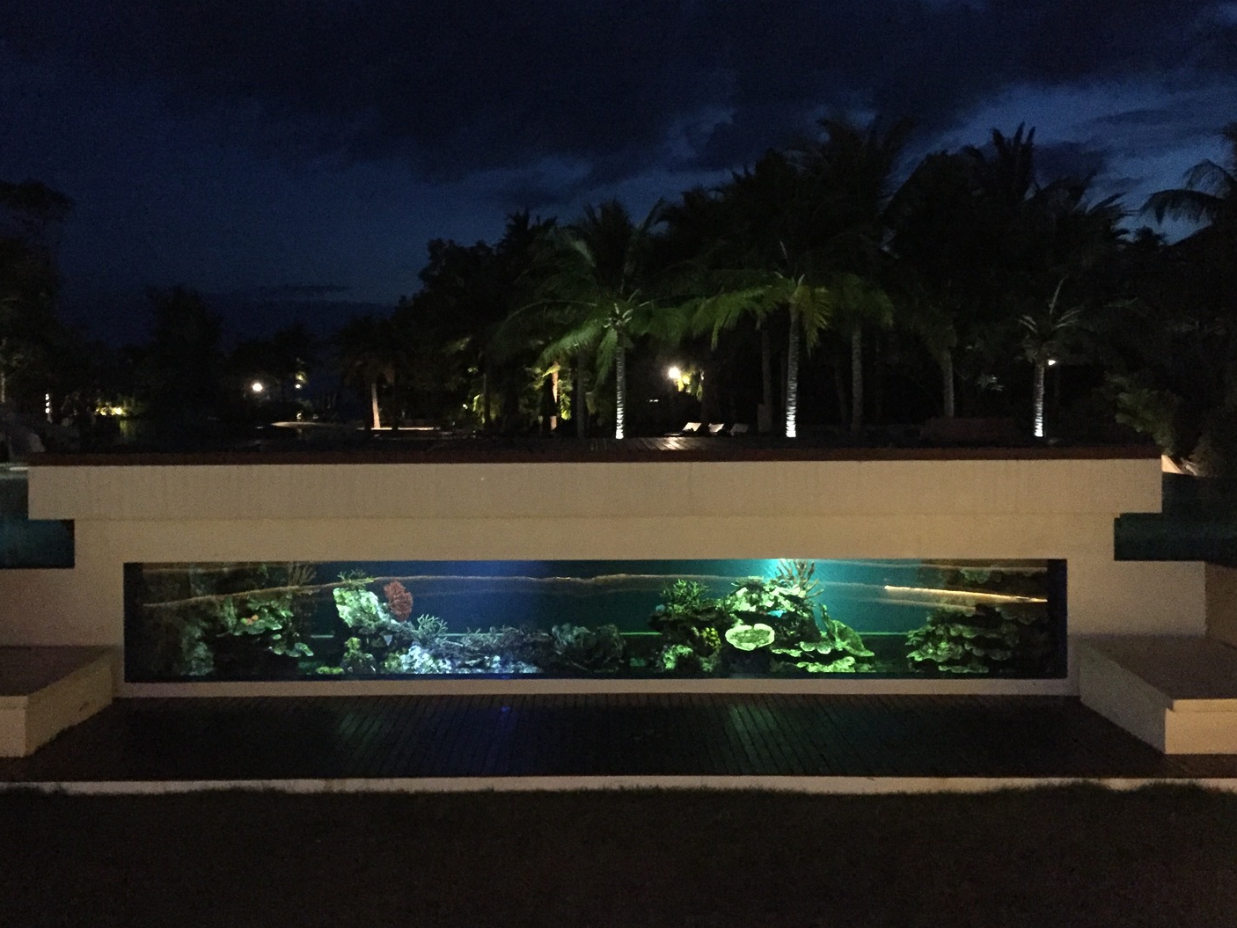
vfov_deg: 42.9
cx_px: 588
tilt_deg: -1.9
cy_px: 439
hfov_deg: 55.3
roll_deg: +0.5
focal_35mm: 33
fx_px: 1179
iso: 2000
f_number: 2.2
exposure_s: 1/17
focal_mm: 4.15
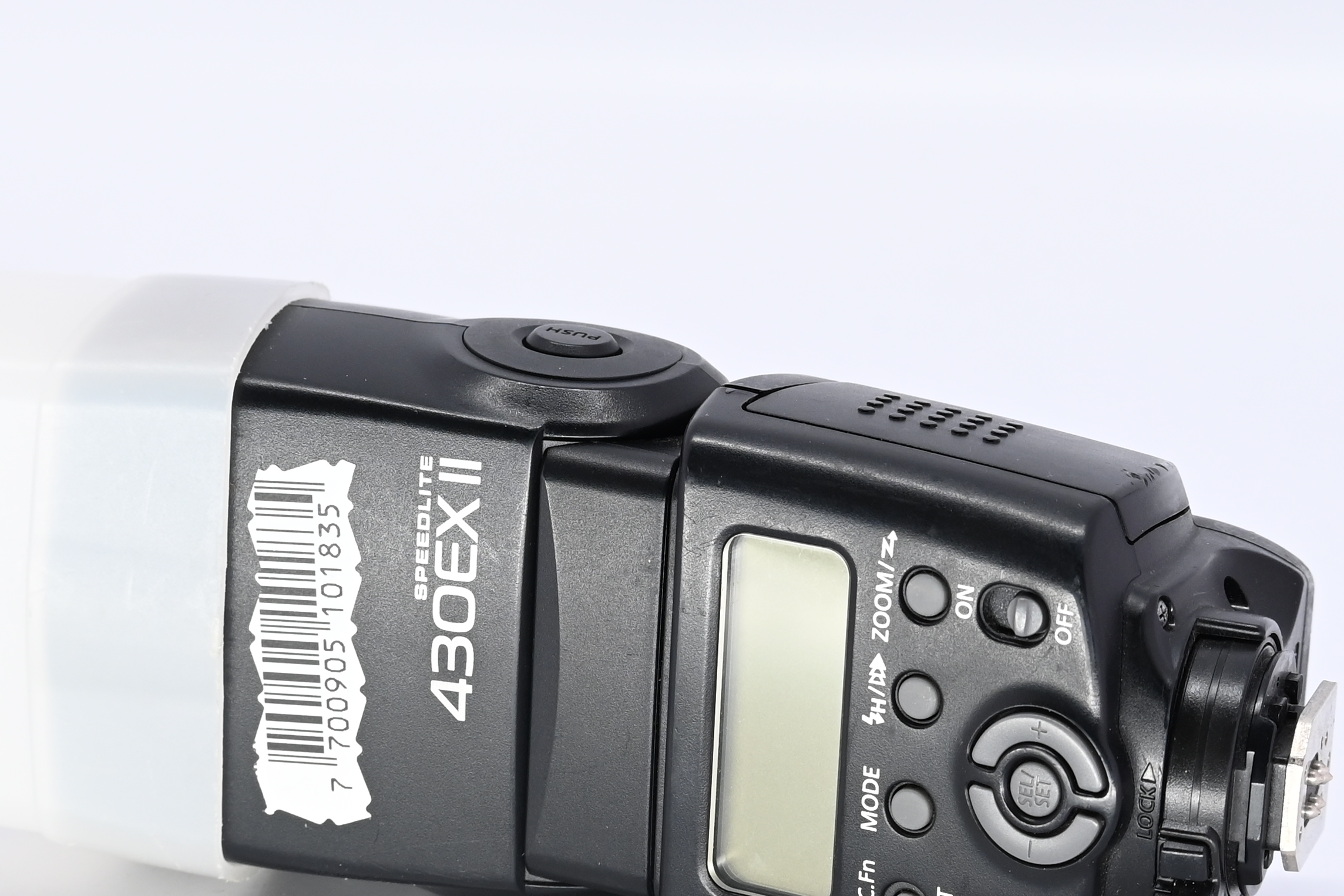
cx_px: 617
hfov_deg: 15.9
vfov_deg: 10.6
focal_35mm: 129
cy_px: 591
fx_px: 4816
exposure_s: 1/160
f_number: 9
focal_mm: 50
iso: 500
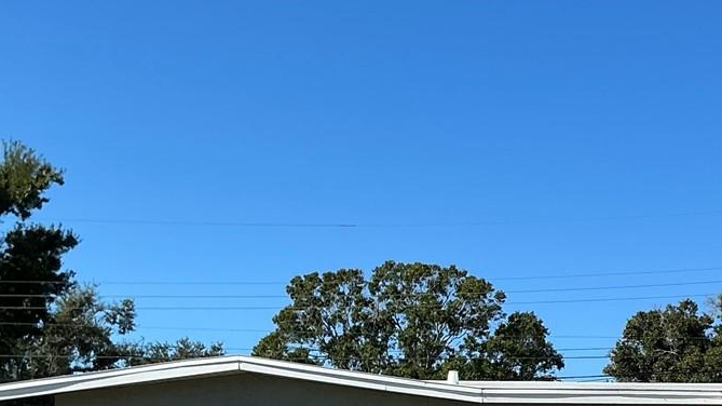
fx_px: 1397
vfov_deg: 16.0
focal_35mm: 73
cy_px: 458
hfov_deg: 27.8
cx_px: 660
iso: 25
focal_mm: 3
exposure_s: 1/2058
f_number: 1.8
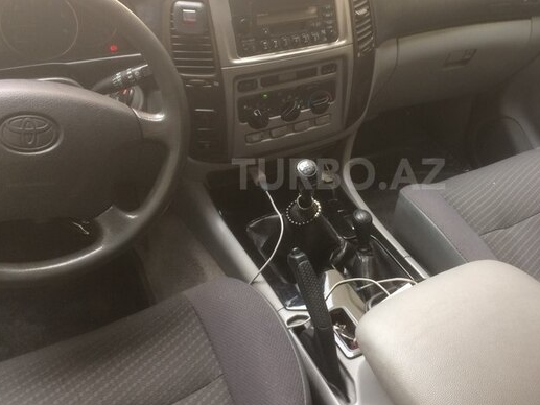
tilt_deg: -36.9
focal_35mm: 37
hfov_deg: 49.6
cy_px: 174
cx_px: 338
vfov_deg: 38.6
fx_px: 577
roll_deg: -6.3
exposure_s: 1/33
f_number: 2.2
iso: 32
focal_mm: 4.15
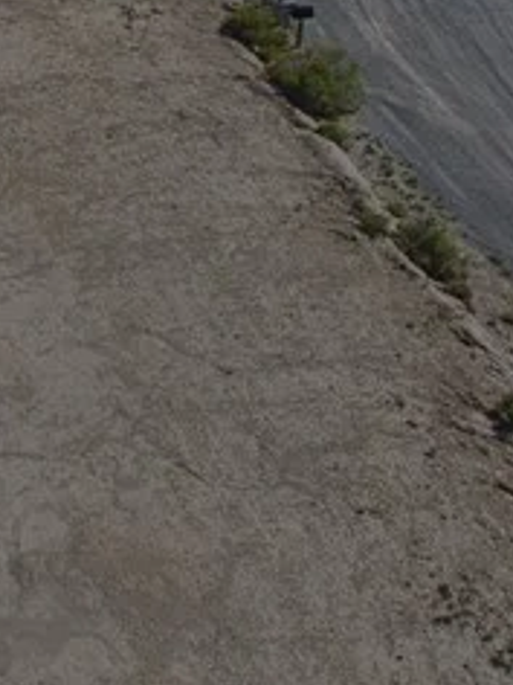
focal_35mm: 104
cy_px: -360
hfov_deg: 12.6
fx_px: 2055
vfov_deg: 17.0
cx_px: -487
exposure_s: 1/640
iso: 100
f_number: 2.8
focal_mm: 12.29
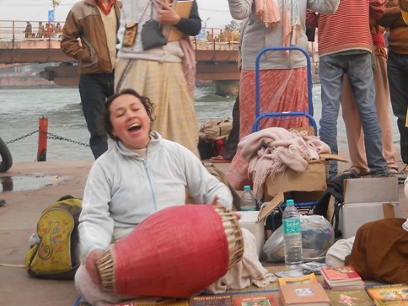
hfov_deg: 29.4
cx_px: 296
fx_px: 766
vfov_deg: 22.4
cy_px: 76
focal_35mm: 65
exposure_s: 1/50
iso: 80
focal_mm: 6.72
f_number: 3.1
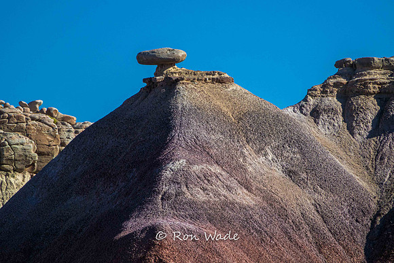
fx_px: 6568
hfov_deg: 3.4
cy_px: 132
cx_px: 197
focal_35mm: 600
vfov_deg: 2.3
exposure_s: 1/500
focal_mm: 220
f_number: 13
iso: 250
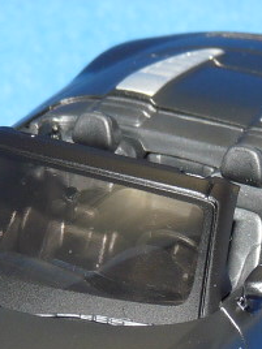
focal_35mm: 306
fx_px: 3088
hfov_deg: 4.9
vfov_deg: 6.5
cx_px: 83
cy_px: 292
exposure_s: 1/40
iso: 100
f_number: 4
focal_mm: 12.8
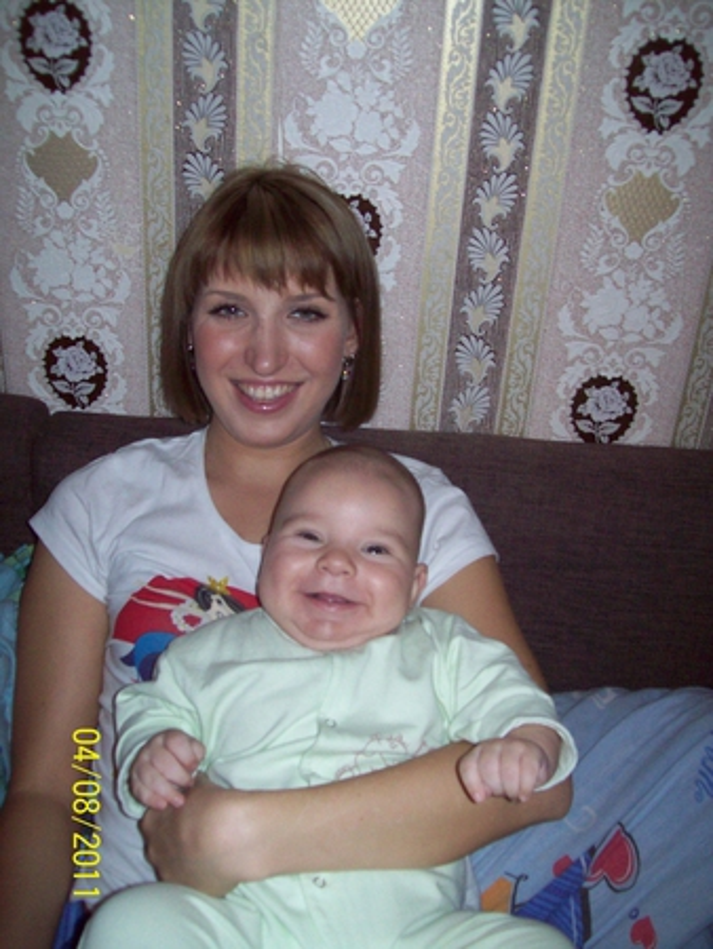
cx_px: 356
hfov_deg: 39.7
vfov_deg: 51.3
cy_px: 474
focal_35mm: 36
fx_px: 988
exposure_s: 1/64
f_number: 2.7
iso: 200
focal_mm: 6
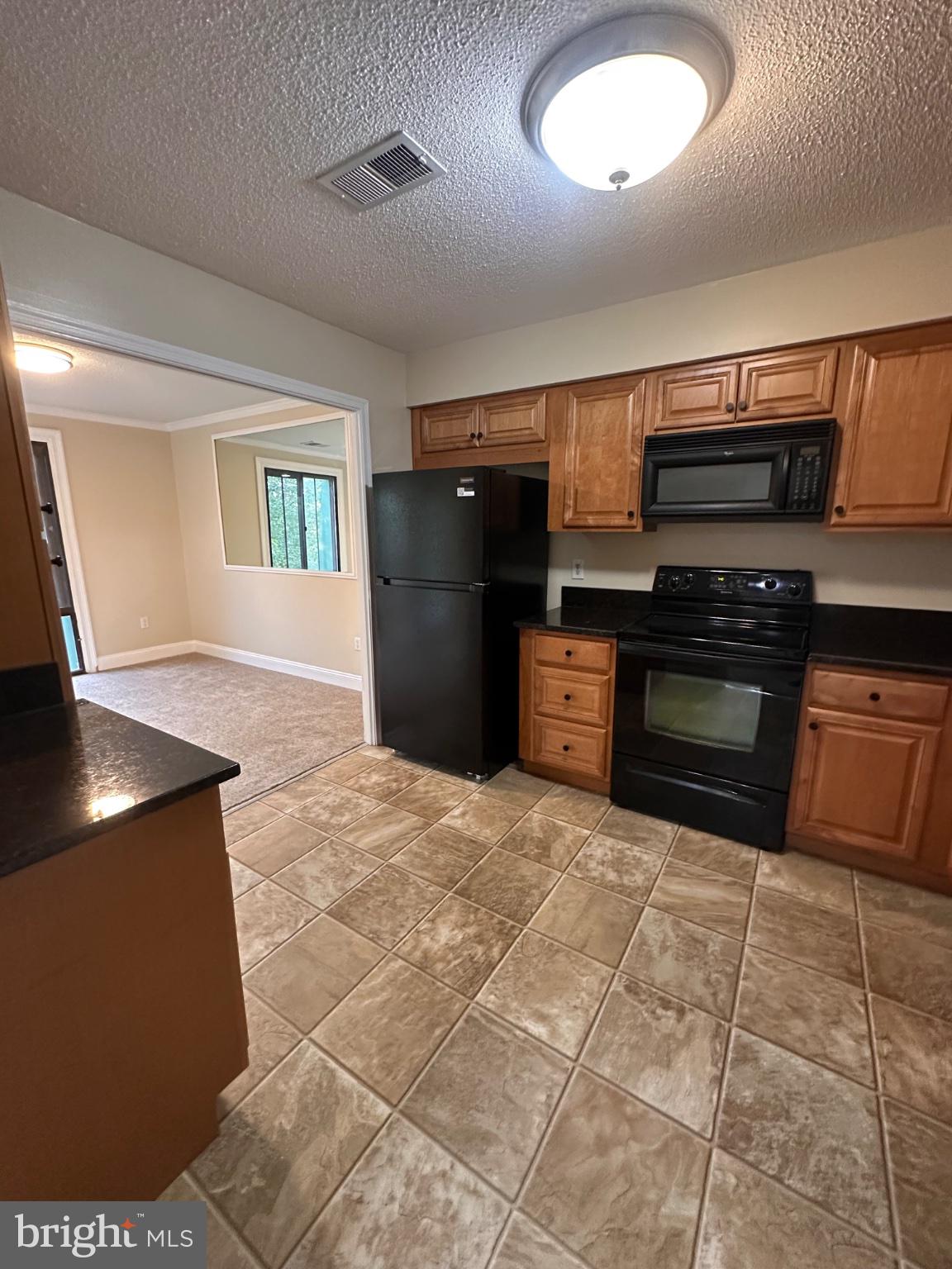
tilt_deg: -10.8
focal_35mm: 14
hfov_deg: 85.7
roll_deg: -2.1
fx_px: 513
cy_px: 634
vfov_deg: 102.1
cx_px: 476
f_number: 2.2
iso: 640
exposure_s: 1/60
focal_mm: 2.22
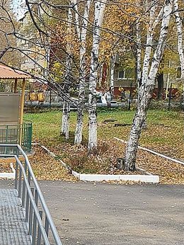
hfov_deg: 16.9
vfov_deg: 23.9
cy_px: 207
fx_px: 566
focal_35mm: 80
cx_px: -85
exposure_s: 1/263
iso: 50
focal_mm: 4.32
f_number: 2.4
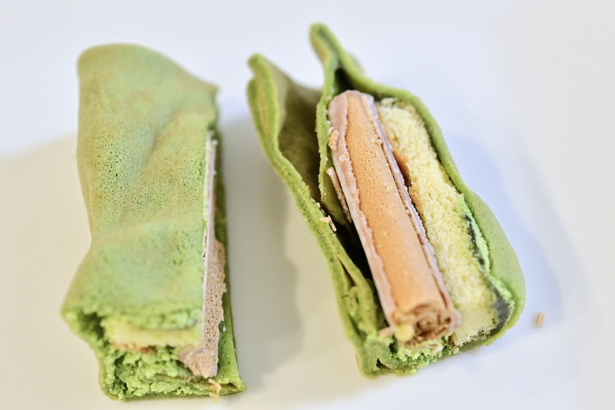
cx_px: 308
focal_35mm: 60
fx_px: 1025
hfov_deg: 33.4
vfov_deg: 22.6
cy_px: 205
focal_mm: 60
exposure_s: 1/100
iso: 8000
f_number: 5.6
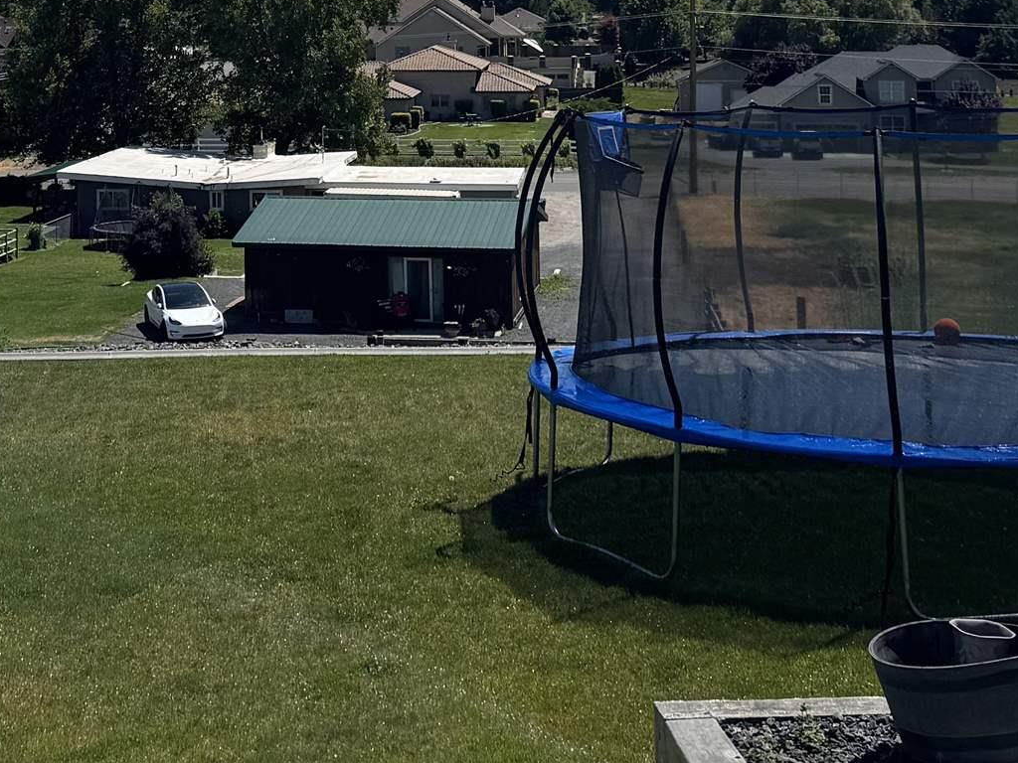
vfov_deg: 19.4
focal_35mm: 72
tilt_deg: +1.8
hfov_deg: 26.6
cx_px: 228
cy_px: -126
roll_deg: +0.7
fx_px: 2117
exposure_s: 1/7092
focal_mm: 6.76
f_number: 1.78
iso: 80
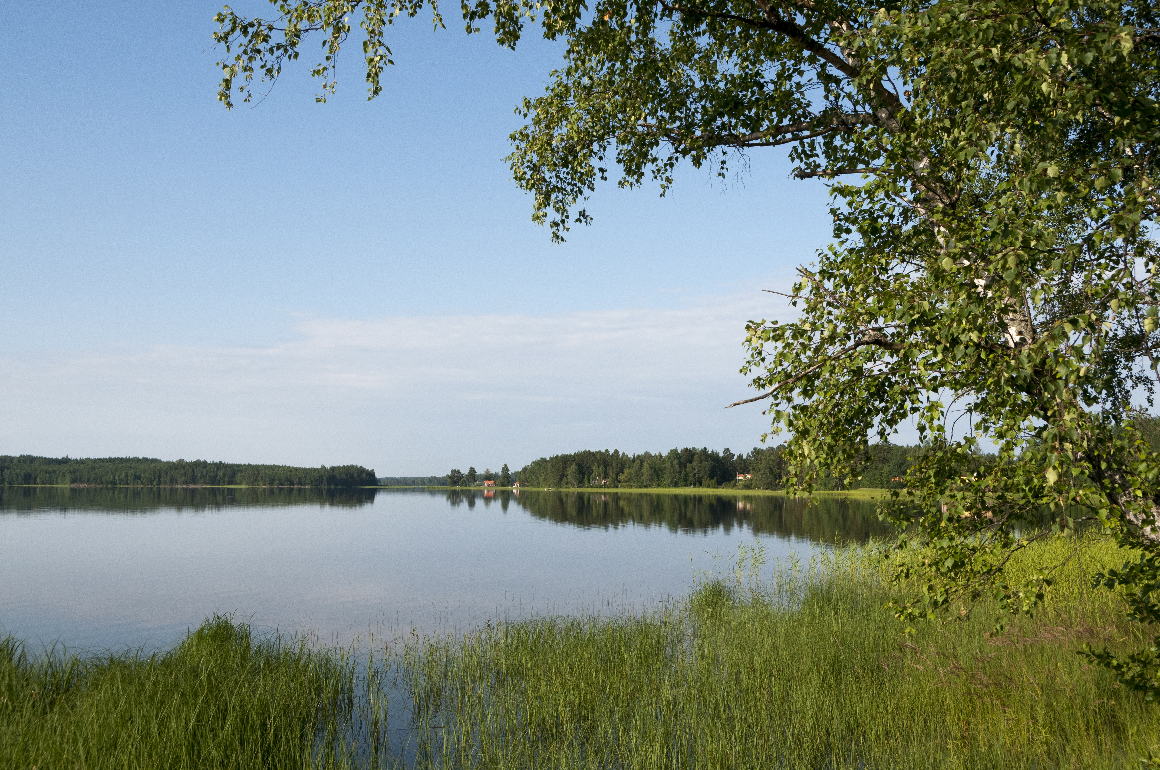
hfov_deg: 53.2
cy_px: 385
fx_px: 1159
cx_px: 580
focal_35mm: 36
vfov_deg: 36.8
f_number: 8
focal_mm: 24
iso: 400
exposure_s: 1/1500
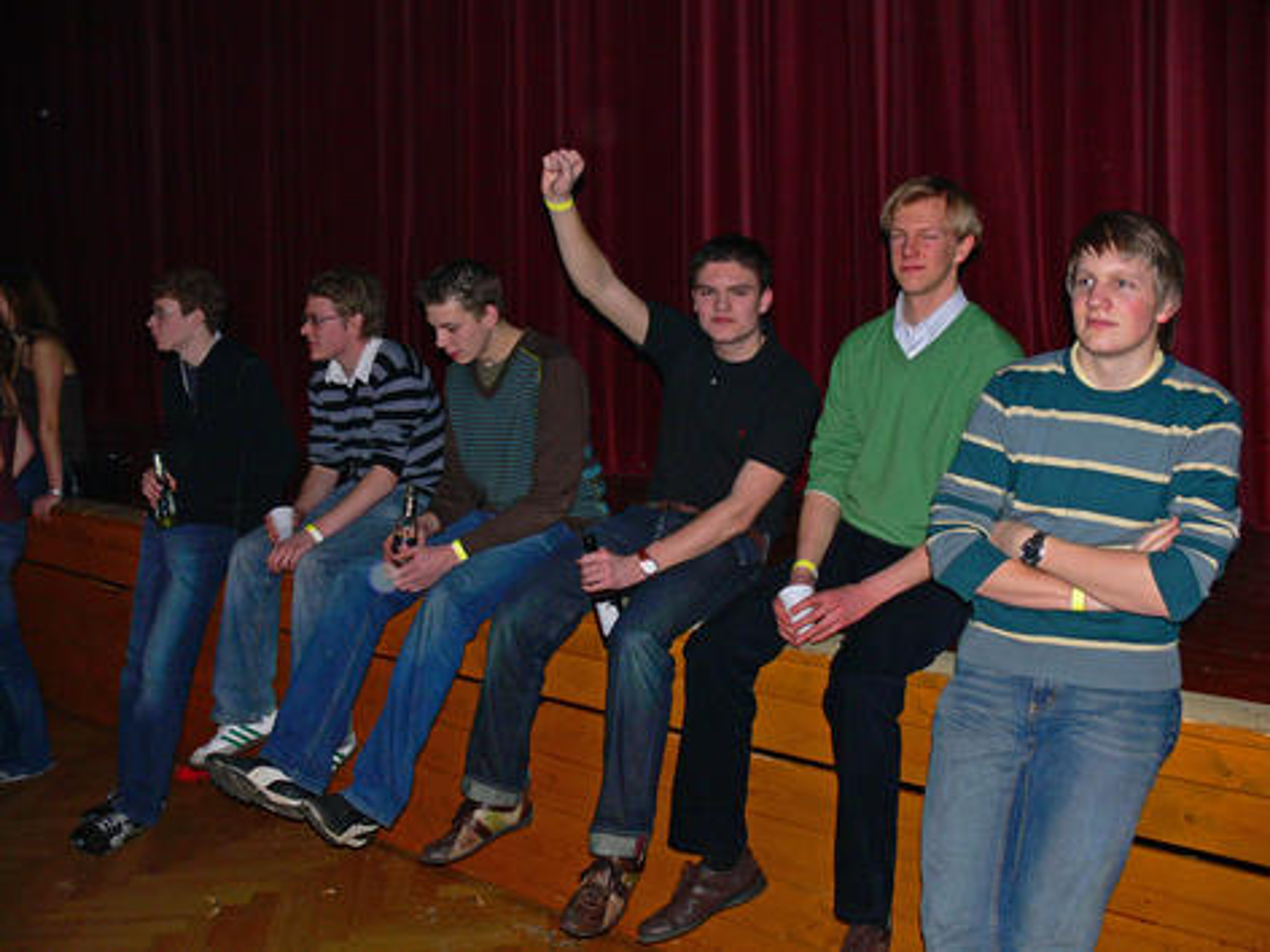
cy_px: 476
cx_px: 635
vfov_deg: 40.7
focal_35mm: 35
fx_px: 1284
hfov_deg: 52.6
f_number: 2.8
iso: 100
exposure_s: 1/30
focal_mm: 7.4
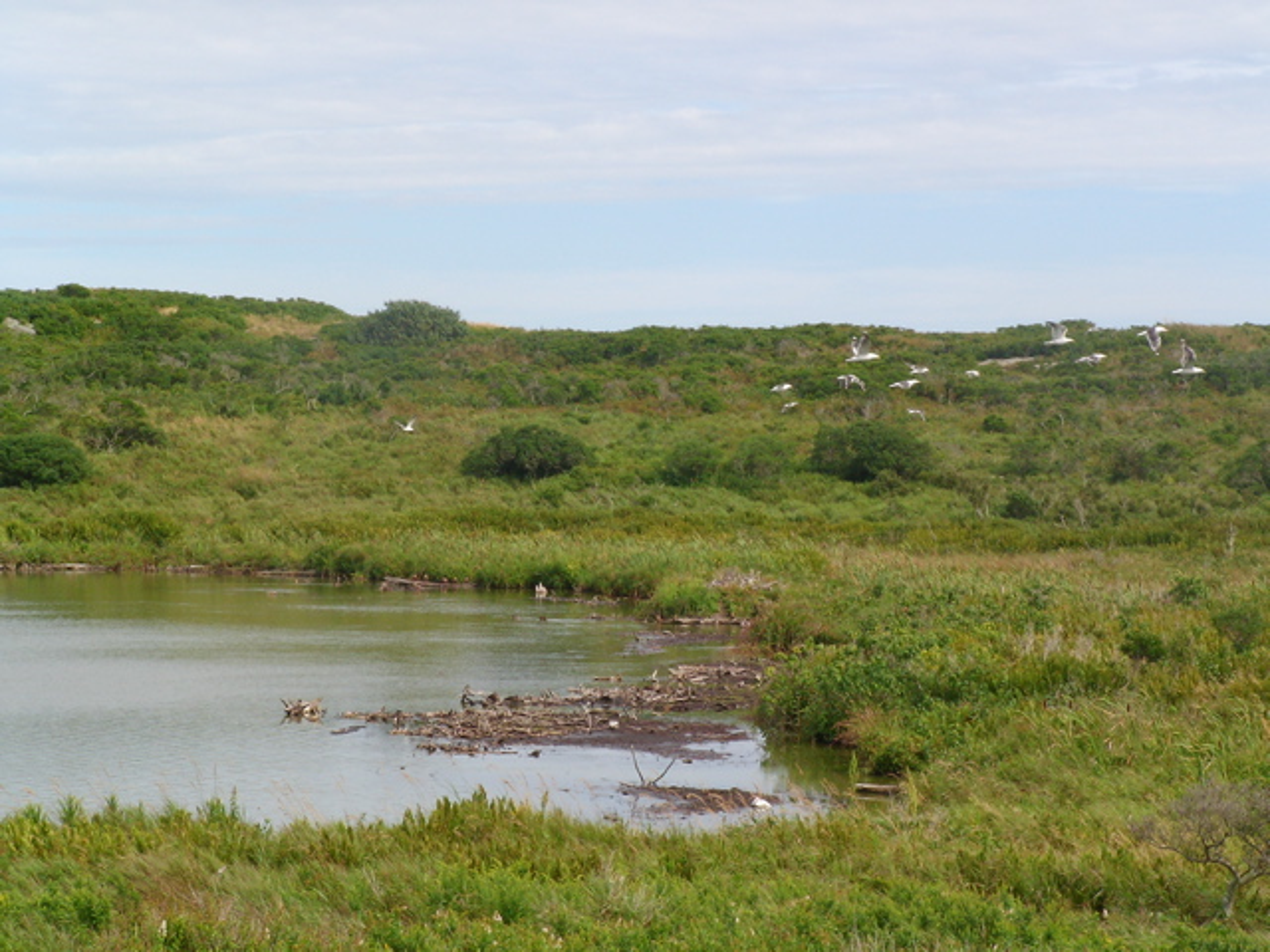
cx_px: 635
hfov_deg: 18.5
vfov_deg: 14.0
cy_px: 476
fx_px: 3889
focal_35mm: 106
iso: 50
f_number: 6.4
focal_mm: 16.3
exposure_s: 1/296
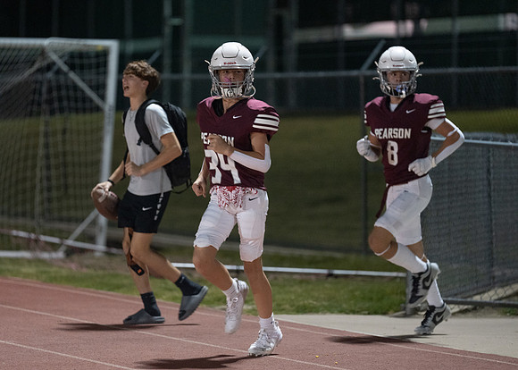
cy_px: 187
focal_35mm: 212
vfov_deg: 6.8
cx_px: 238
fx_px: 3112
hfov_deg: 9.5
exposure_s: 1/320
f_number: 3.2
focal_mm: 200
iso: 4000
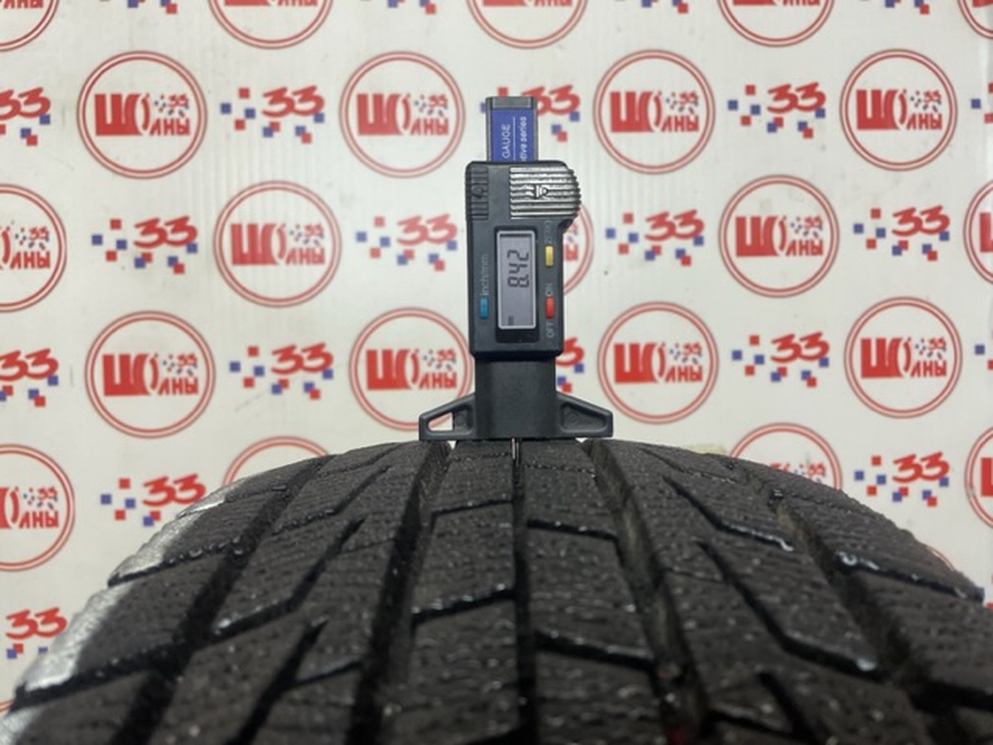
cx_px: 496
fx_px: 746
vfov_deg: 53.1
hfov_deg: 67.3
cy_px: 372
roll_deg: +2.1
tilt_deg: -3.2
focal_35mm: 26
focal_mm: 4.2
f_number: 1.6
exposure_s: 1/100
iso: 125
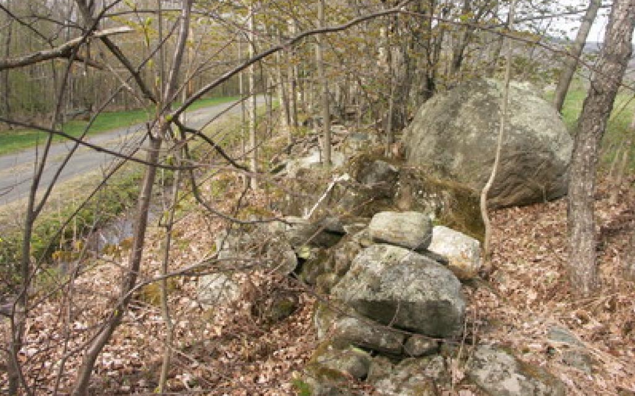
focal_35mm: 130
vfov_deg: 10.1
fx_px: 2249
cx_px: 318
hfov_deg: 16.1
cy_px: 163
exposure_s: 1/125
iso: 64
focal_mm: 31.11
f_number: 6.3
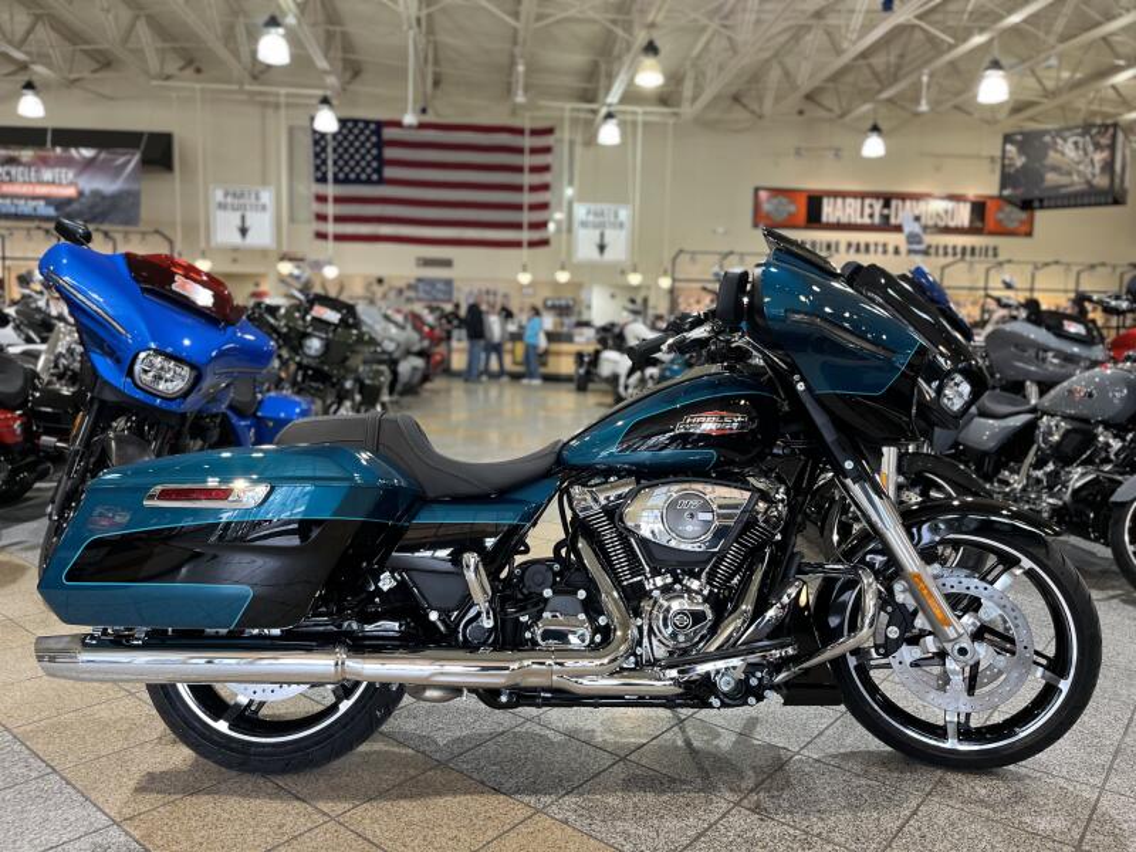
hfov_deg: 67.3
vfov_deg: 53.1
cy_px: 426
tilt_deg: -6.1
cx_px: 568
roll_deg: -0.7
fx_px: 853
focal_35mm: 26
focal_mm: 5.1
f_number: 1.6
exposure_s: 1/60
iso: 125
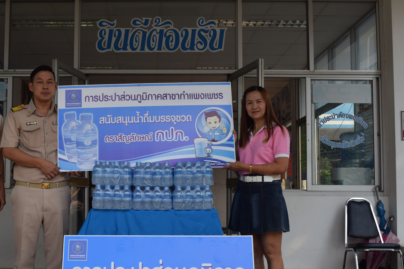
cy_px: 170
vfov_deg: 25.6
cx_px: 131
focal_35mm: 53
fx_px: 591
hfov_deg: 37.3
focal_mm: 25
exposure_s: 1/250
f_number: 8
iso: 200
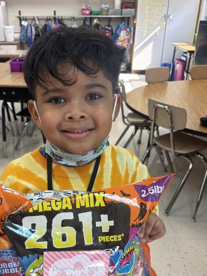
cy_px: 187
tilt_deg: -30.2
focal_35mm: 37
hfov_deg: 38.5
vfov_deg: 49.2
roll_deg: +0.3
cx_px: 82
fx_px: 295
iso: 125
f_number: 1.6
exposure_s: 1/100
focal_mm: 5.96
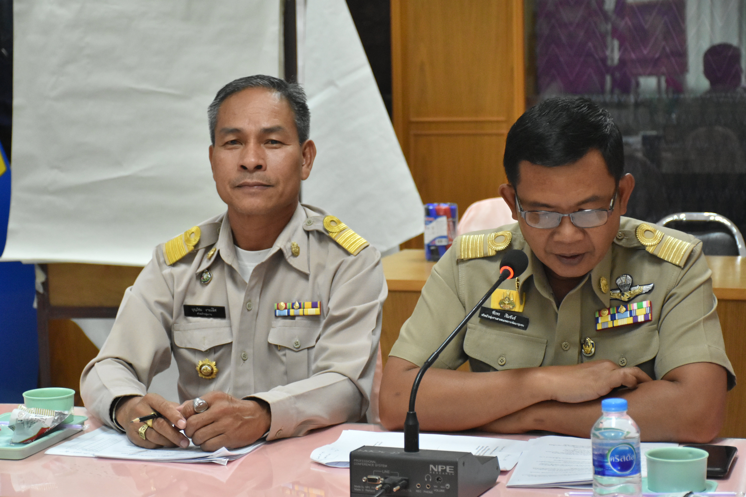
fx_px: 1741
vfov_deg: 16.3
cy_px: 248
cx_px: 373
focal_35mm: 84
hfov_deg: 24.2
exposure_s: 1/160
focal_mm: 56
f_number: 4.8
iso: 2500
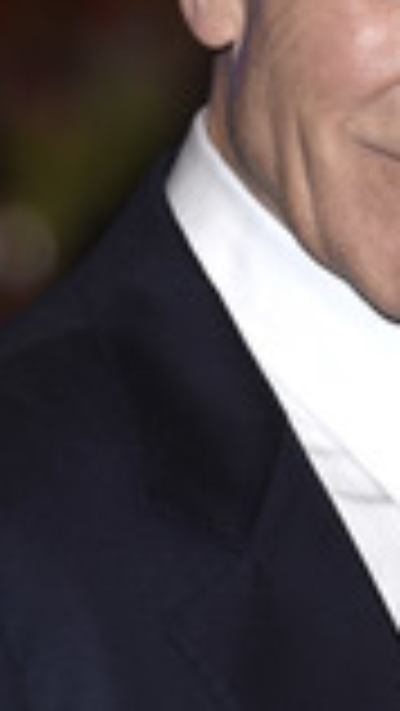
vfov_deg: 3.9
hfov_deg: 2.2
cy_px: 148
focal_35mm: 558
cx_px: 789
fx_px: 10520
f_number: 3.2
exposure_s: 1/500
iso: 400
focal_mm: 125
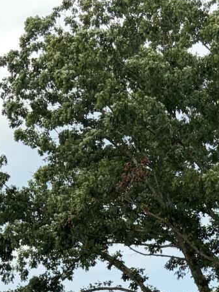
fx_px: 970
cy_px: 579
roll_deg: +1.3
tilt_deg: -3.2
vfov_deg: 14.3
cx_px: 109
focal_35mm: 115
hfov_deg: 12.9
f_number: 1.6
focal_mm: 5.96
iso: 64
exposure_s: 1/523
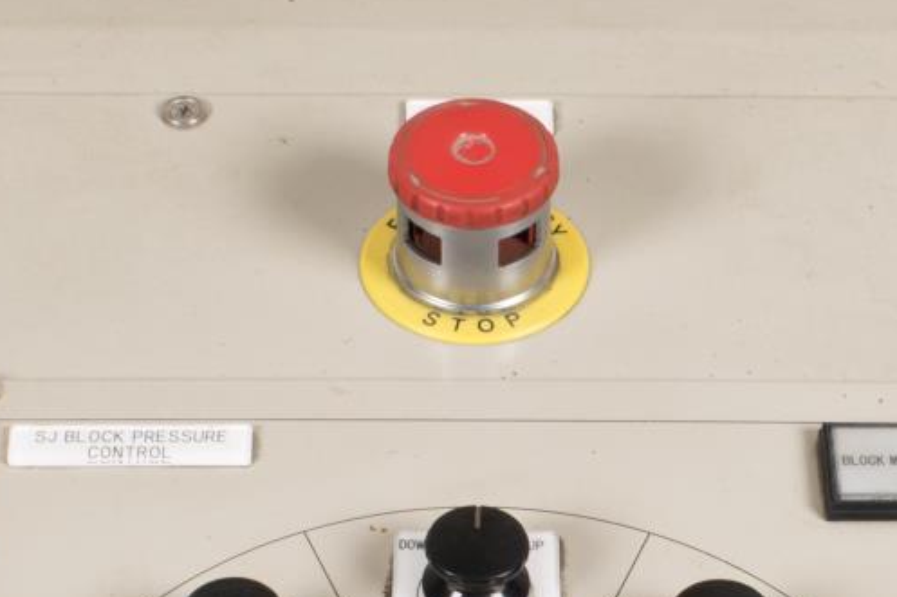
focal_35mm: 145
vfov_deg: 9.4
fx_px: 3612
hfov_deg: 14.1
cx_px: 572
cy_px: 583
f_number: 16
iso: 200
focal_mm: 24
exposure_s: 1/125
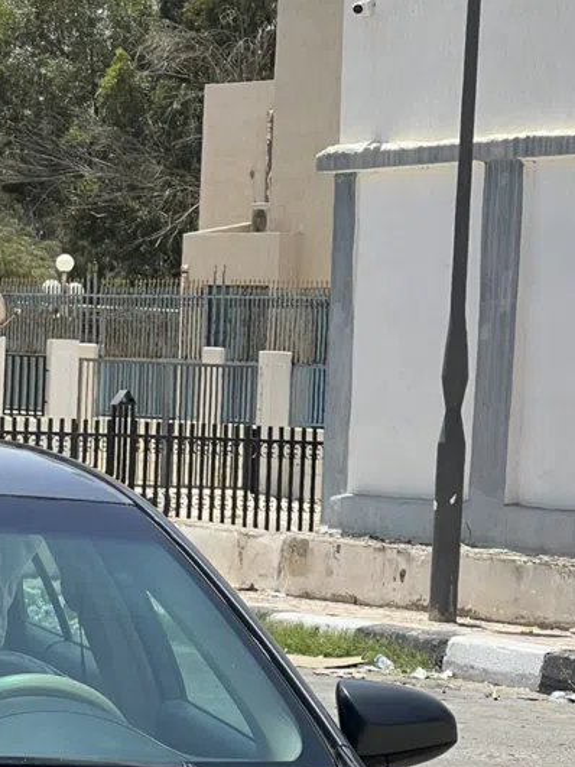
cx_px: -104
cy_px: 615
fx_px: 4387
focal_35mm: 198
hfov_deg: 7.4
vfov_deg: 10.0
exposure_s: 1/677
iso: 32
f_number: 2.8
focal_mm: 9
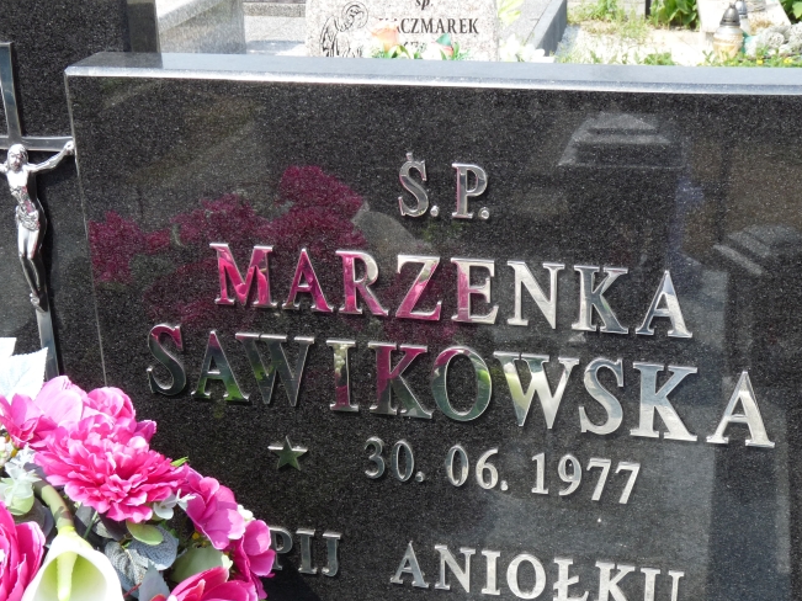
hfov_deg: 32.7
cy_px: 363
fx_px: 1367
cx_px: 436
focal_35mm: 59
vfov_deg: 24.8
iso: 100
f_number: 4.5
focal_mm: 8.5
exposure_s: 1/250
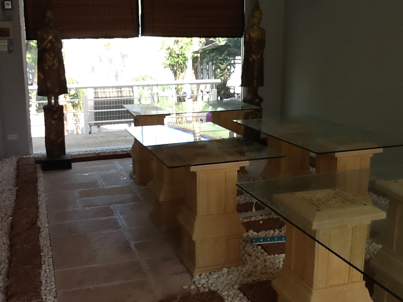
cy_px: 151
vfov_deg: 32.9
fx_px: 512
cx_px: 202
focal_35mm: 44
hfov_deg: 42.9
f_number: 2.4
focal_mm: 2.03
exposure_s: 1/157
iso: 40
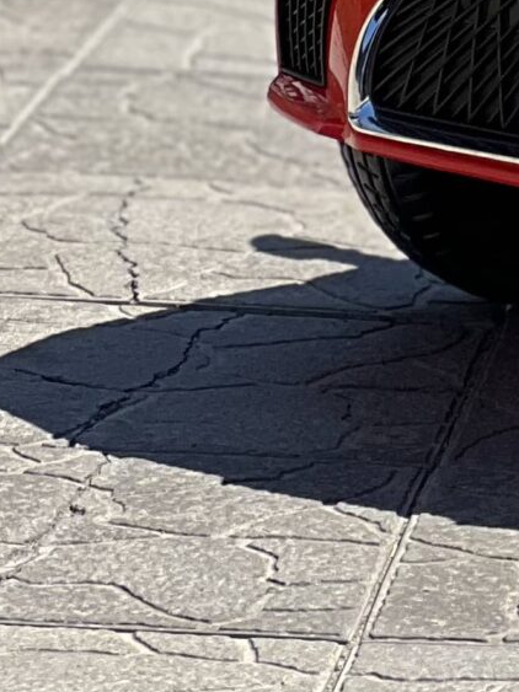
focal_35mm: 350
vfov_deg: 5.6
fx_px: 6999
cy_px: -634
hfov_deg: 4.2
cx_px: 1111
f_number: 2.8
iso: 32
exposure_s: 1/479
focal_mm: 9
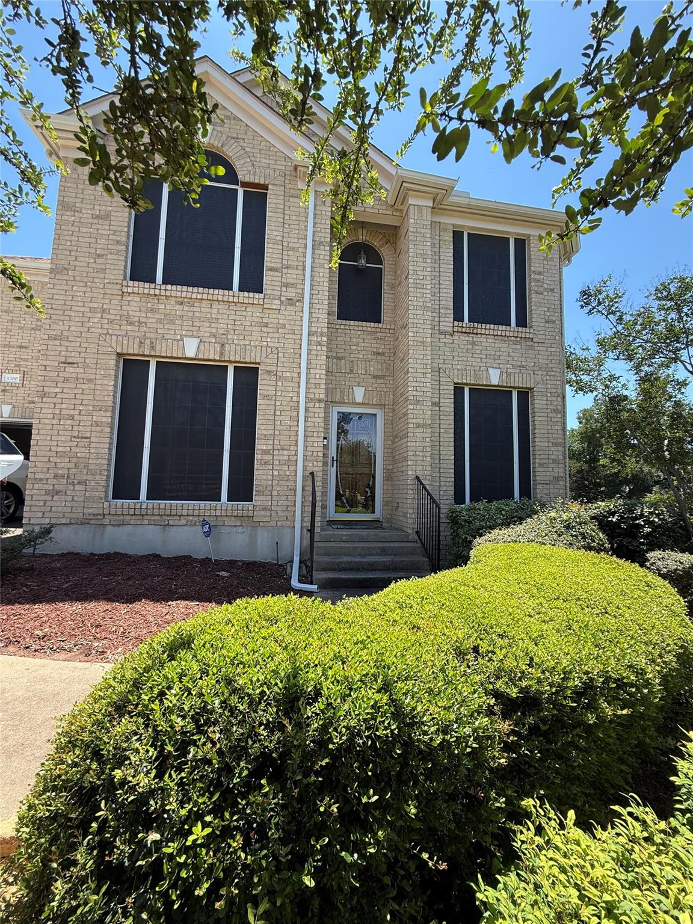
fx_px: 374
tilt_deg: +5.6
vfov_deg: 102.1
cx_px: 346
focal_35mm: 14
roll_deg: -1.5
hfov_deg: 85.7
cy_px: 462
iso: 50
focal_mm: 2.22
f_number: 2.2
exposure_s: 1/540
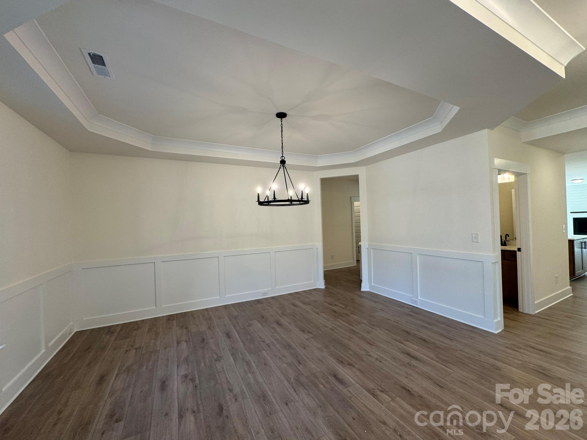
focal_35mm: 14
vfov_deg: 85.7
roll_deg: +1.6
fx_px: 237
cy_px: 220
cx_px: 294
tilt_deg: +1.0
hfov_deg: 102.1
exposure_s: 1/120
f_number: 2.2
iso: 125
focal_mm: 2.22
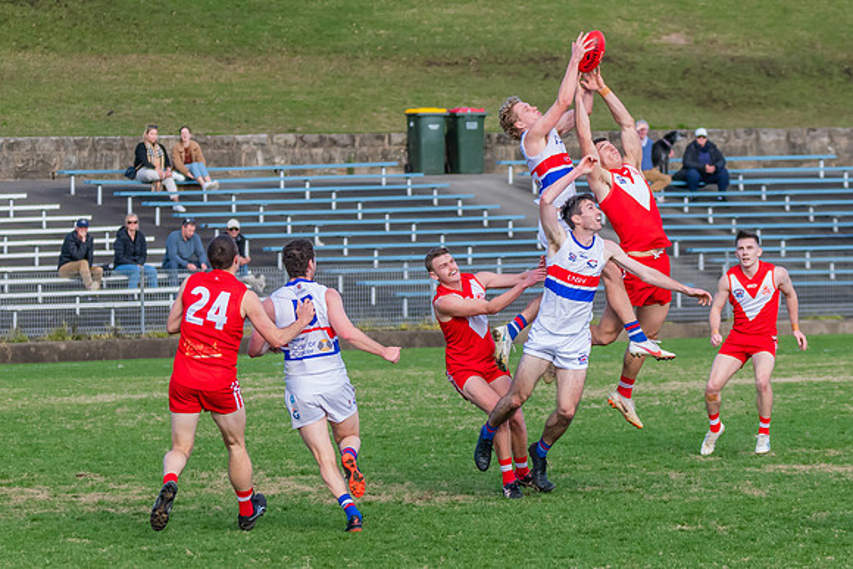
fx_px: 7778
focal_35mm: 328
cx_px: 480
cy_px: 409
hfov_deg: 6.3
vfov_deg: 4.2
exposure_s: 1/1600
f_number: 5
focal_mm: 150
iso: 800
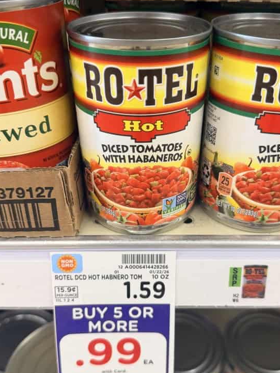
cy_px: 207
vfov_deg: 53.9
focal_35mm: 34
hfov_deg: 41.7
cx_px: 154
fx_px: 367
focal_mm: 6.8
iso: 160
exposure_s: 1/64
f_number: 1.8
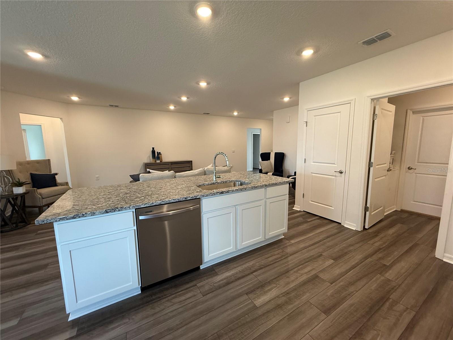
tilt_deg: -6.4
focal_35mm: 14
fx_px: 183
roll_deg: +1.2
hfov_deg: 102.1
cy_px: 170
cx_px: 226
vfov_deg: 85.7
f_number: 2.2
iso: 250
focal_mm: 2.22
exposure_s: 1/120
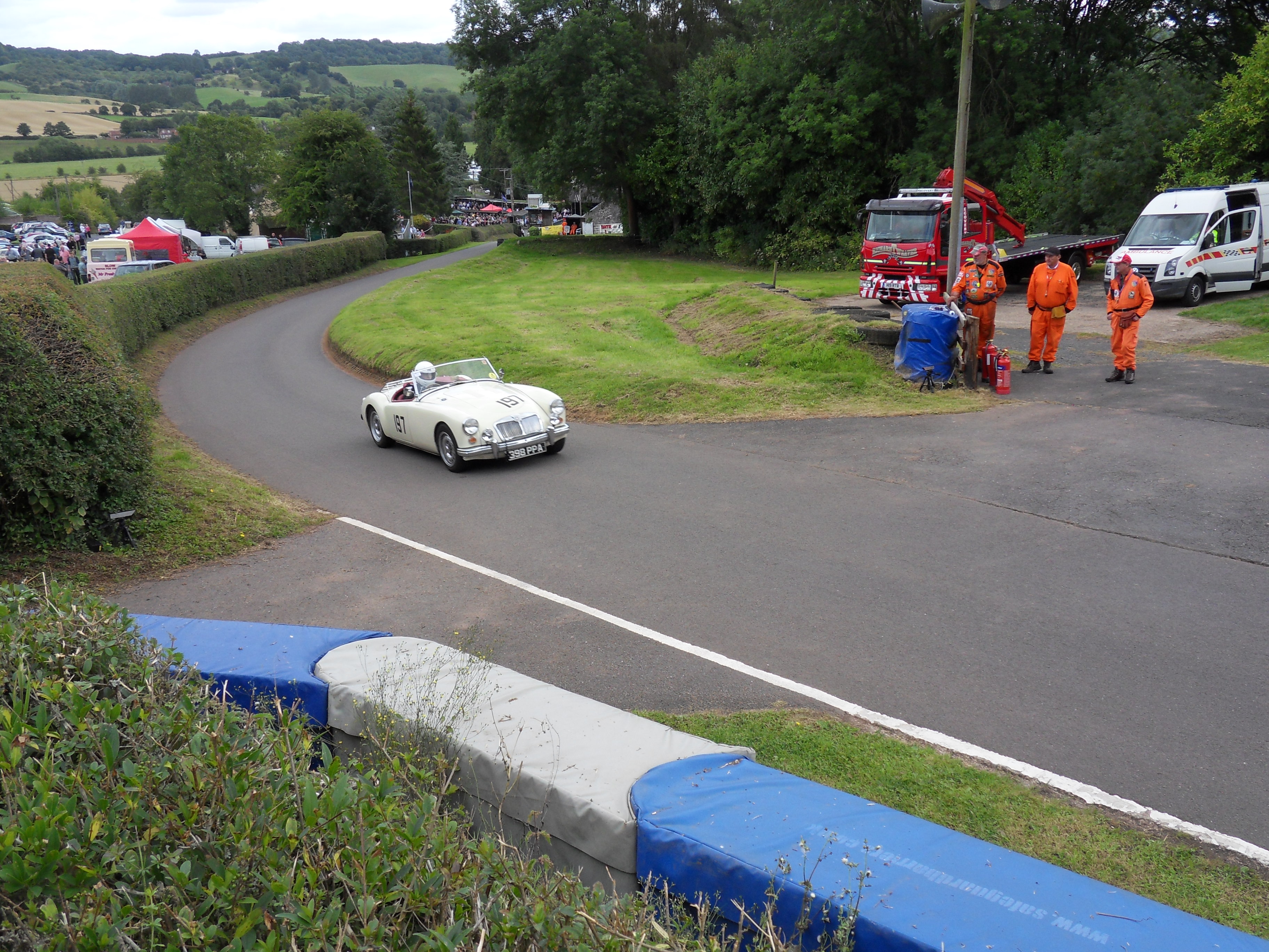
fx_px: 1173
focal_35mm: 32
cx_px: 634
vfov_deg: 44.2
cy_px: 476
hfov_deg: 56.8
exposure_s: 1/350
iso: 80
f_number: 3.7
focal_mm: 5.6
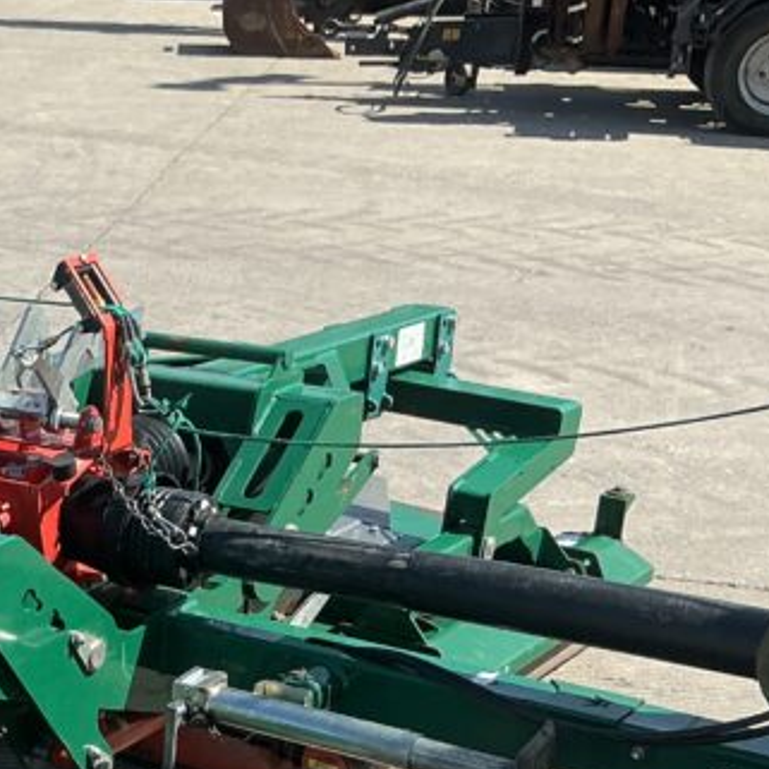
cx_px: -117
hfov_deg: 20.7
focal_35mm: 79
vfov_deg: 21.2
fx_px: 1986
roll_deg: -2.4
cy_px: 762
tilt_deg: -25.3
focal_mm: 3
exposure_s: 1/1250
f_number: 1.8
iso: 25
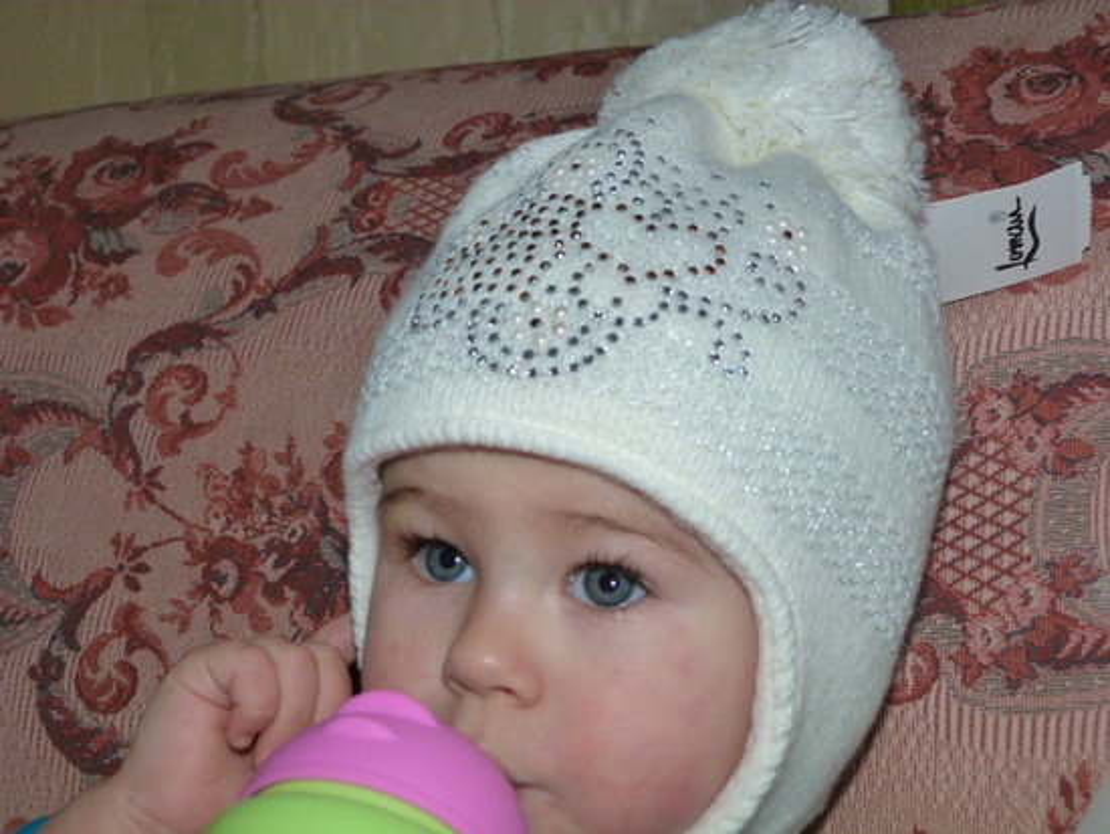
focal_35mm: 51
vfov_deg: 28.6
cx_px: 555
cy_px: 417
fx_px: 1636
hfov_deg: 37.5
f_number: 3.2
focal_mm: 9.2
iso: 250
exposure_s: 1/60
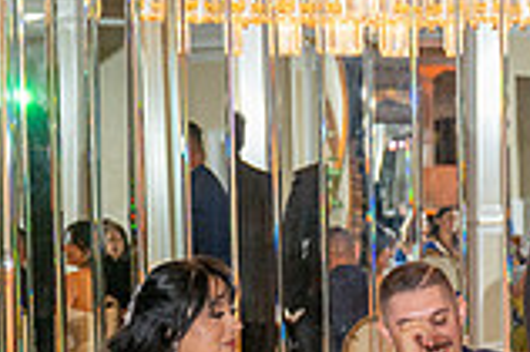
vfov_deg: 8.6
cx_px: 859
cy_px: 397
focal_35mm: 158
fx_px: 2324
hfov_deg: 12.2
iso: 640
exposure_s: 1/160
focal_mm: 43
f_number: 2.8
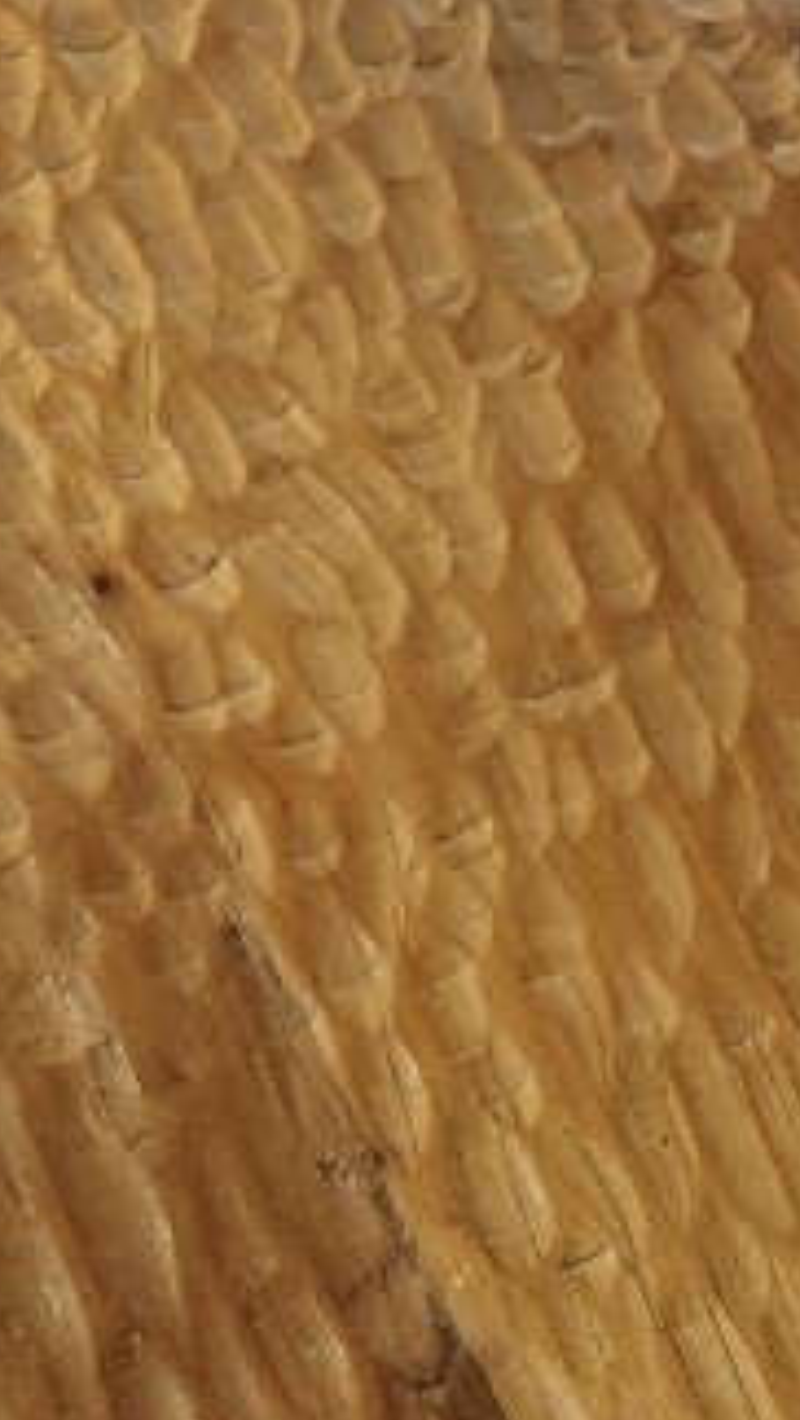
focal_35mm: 93
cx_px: 1626
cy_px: 1996
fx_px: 3503
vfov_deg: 20.3
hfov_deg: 11.6
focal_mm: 6.07
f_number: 1.7
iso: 640
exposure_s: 1/50
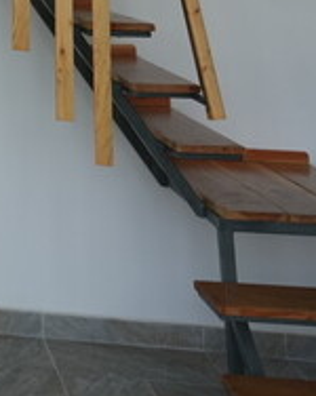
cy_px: -279
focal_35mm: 82
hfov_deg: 16.5
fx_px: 960
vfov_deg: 18.9
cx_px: -200
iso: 250
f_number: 4
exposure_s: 1/160
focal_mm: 16
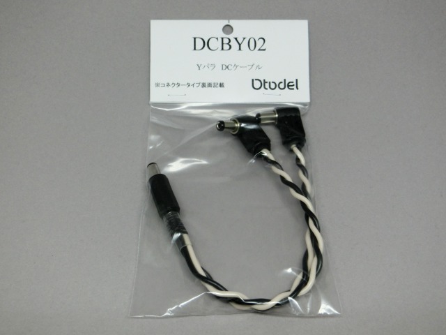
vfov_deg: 32.2
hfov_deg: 42.1
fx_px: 580
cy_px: 168
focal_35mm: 45
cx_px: 223
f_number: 4.4
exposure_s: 1/125
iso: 250
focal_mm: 8
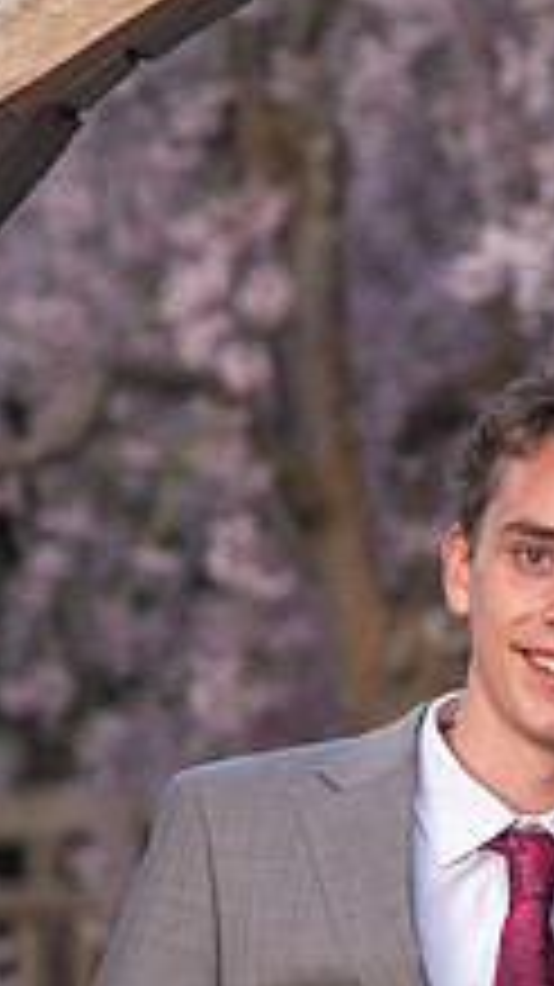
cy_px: 781
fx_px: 8706
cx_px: 549
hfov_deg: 3.6
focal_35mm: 333
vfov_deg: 6.5
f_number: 4.5
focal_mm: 120
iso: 500
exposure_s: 1/125
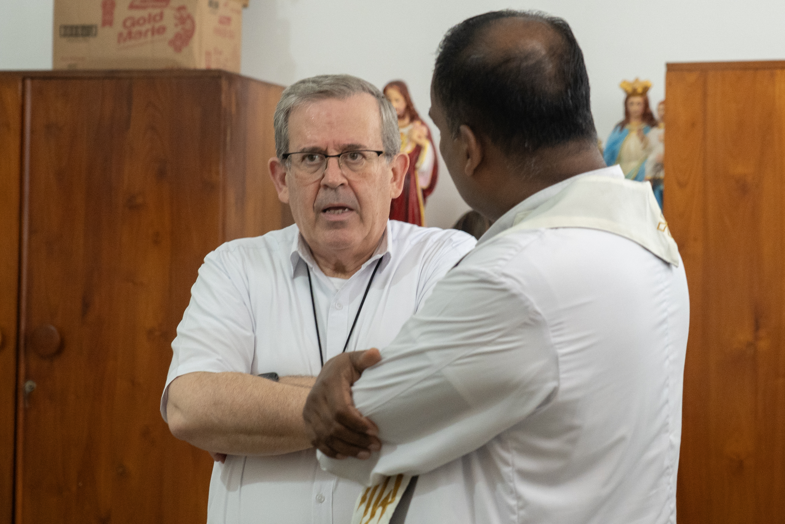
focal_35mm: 91
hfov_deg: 22.4
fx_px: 1984
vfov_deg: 15.0
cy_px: 262
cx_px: 392
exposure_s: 1/200
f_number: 4
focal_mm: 61
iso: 3200
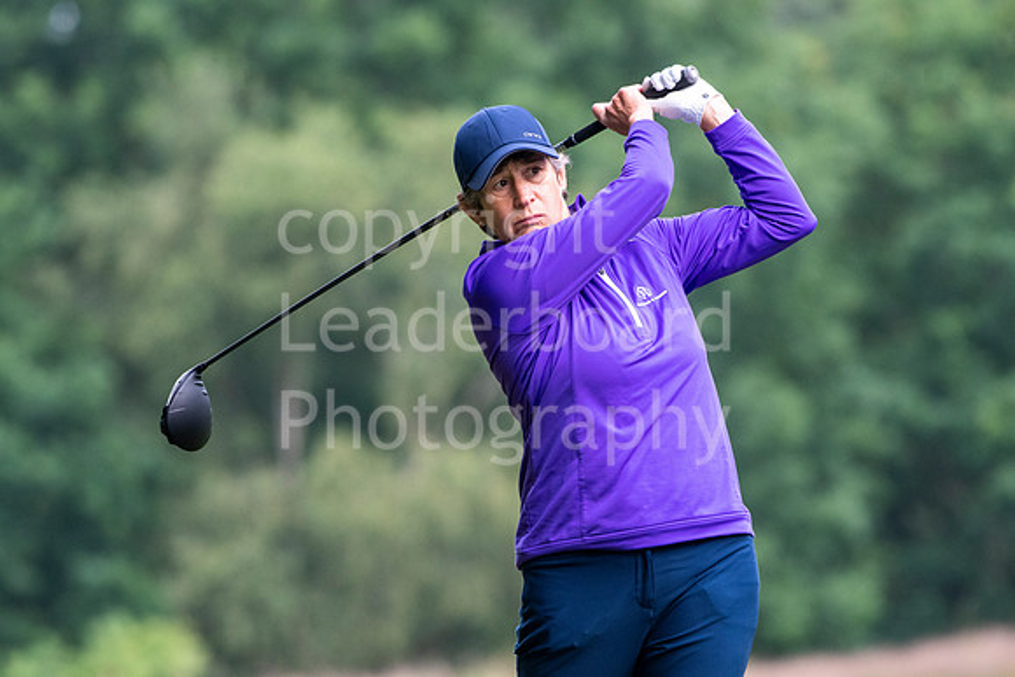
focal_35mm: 555
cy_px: 338
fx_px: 15651
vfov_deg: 2.5
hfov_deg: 3.7
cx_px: 508
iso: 1250
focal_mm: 370
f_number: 5.6
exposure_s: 1/1000
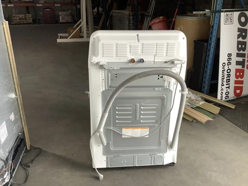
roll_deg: -0.4
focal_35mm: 31
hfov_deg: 58.4
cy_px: 93
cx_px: 124
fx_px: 222
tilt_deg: -20.8
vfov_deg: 45.4
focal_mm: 3.3
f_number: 2.4
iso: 80
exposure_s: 1/120
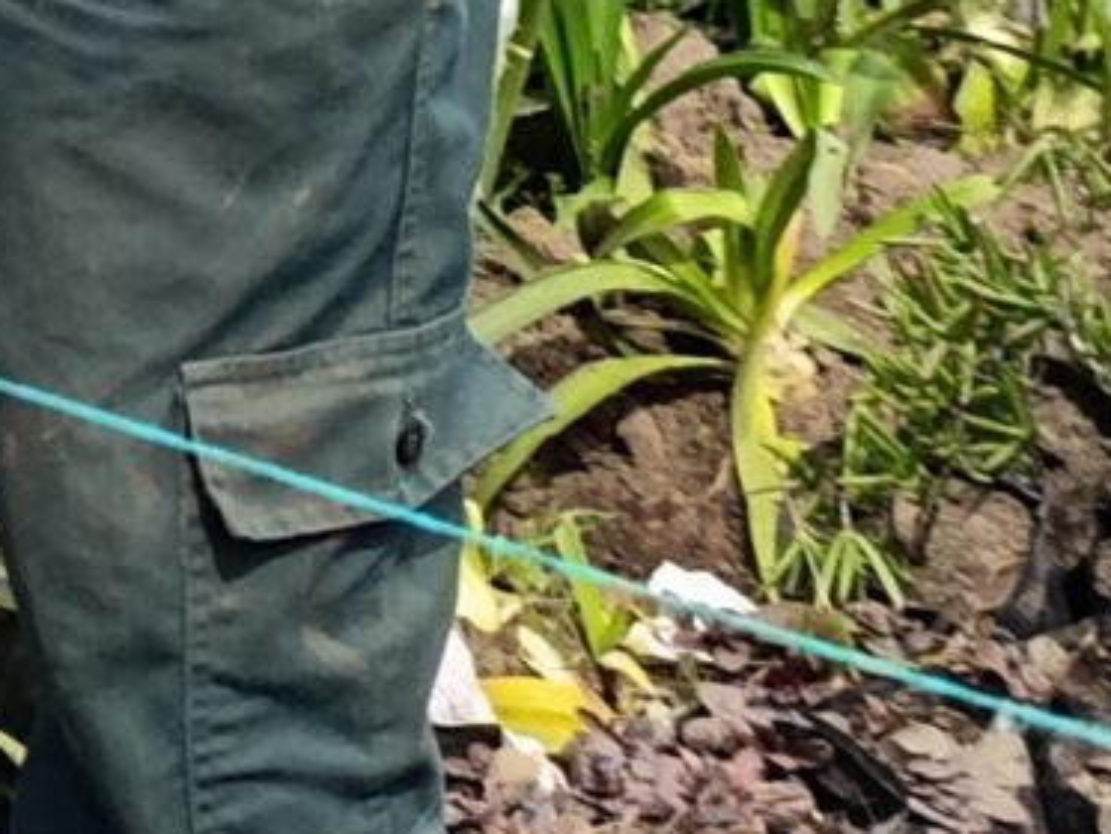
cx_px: -1352
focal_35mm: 158
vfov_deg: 8.9
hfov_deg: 11.0
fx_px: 5073
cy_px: -852
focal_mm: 6.14
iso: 50
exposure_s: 1/202
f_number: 1.6
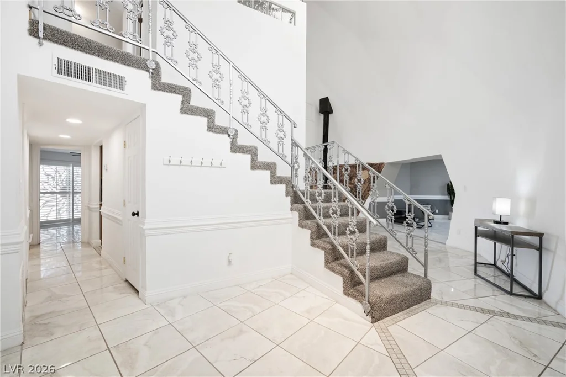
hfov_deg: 104.2
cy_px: 188
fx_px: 220
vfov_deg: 81.2
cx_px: 283
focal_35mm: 14
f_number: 9
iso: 100
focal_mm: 14
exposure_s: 1/1.25
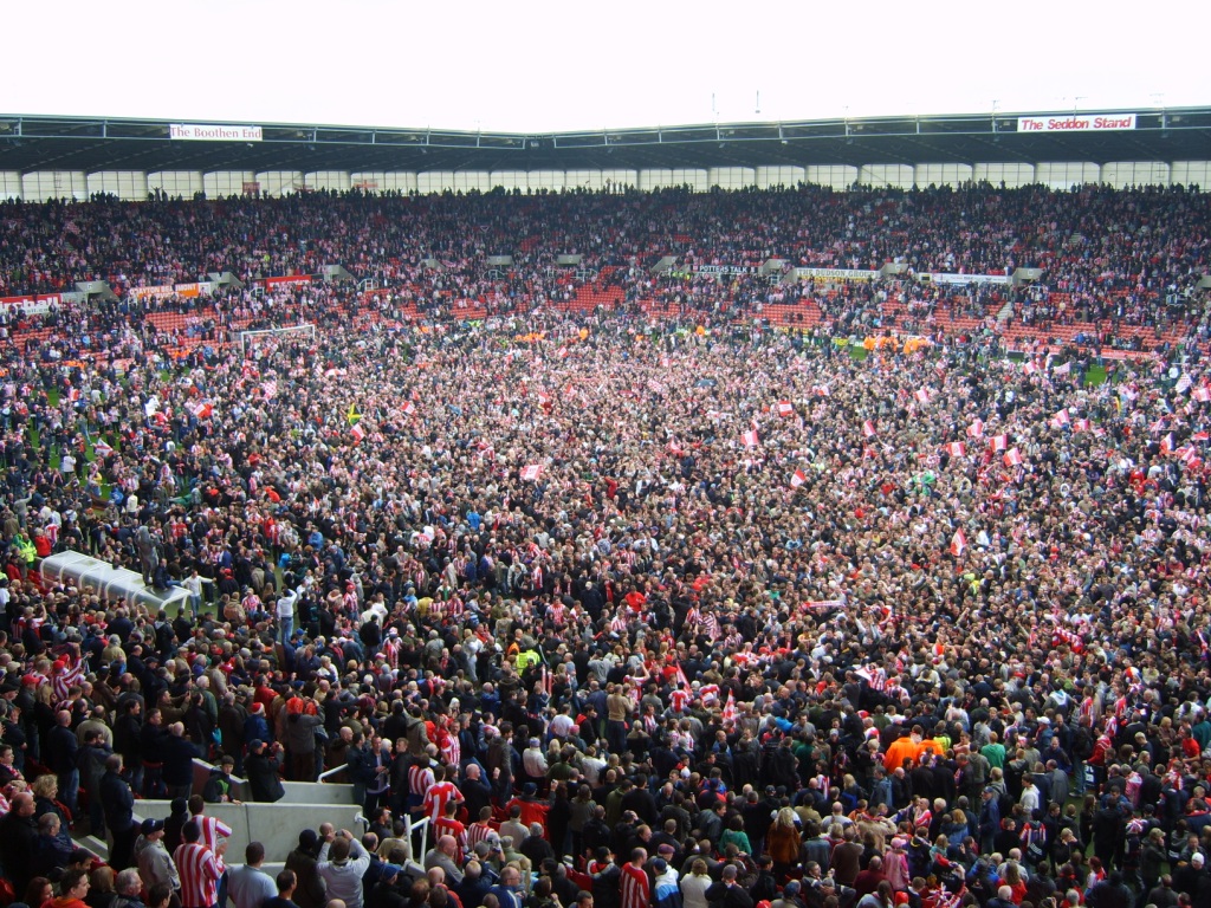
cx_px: 606
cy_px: 454
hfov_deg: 52.6
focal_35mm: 35
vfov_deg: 40.7
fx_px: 1224
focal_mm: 7.4
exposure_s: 1/125
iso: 50
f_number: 2.8
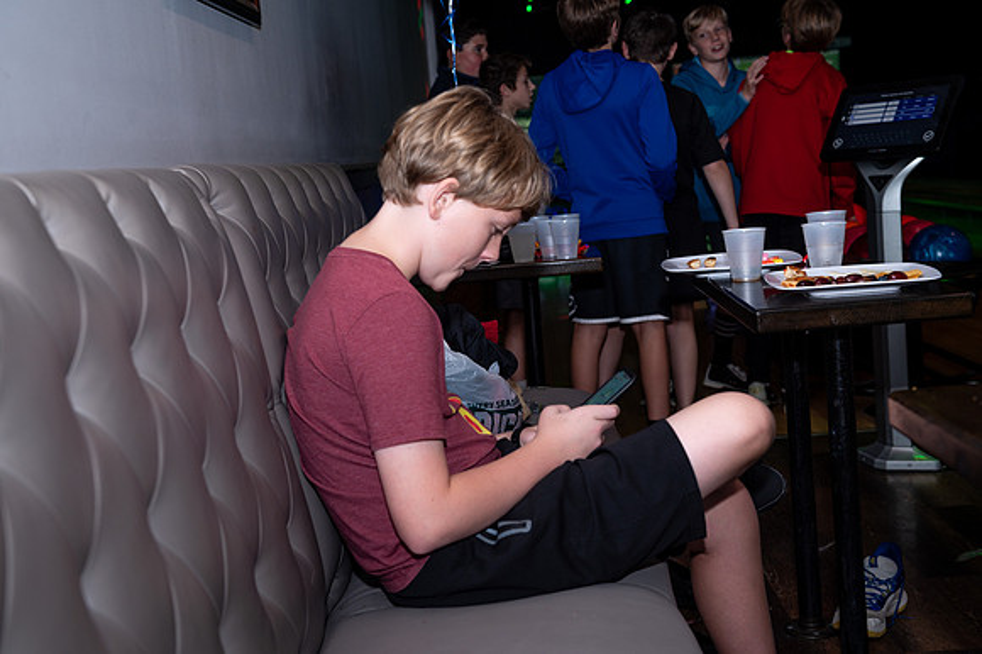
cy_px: 327
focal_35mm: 48
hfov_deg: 41.1
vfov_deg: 28.0
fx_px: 1309
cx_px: 491
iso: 125
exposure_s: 1/100
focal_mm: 48
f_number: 4.5
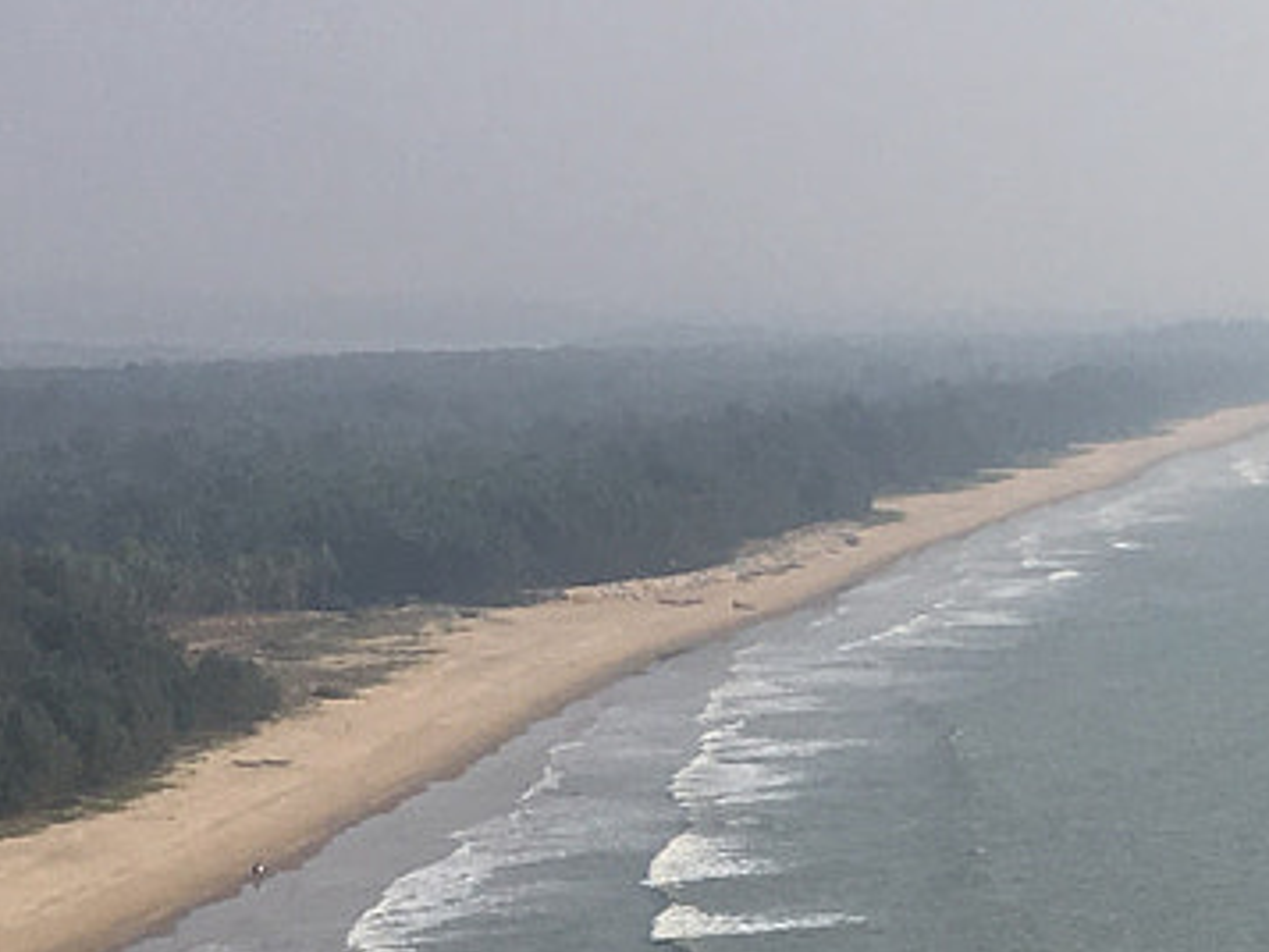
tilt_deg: -13.7
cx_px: 2129
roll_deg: -2.0
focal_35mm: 130
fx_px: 4767
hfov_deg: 13.8
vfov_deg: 11.0
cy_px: 1446
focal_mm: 4.15
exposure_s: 1/1538
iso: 25
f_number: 2.2
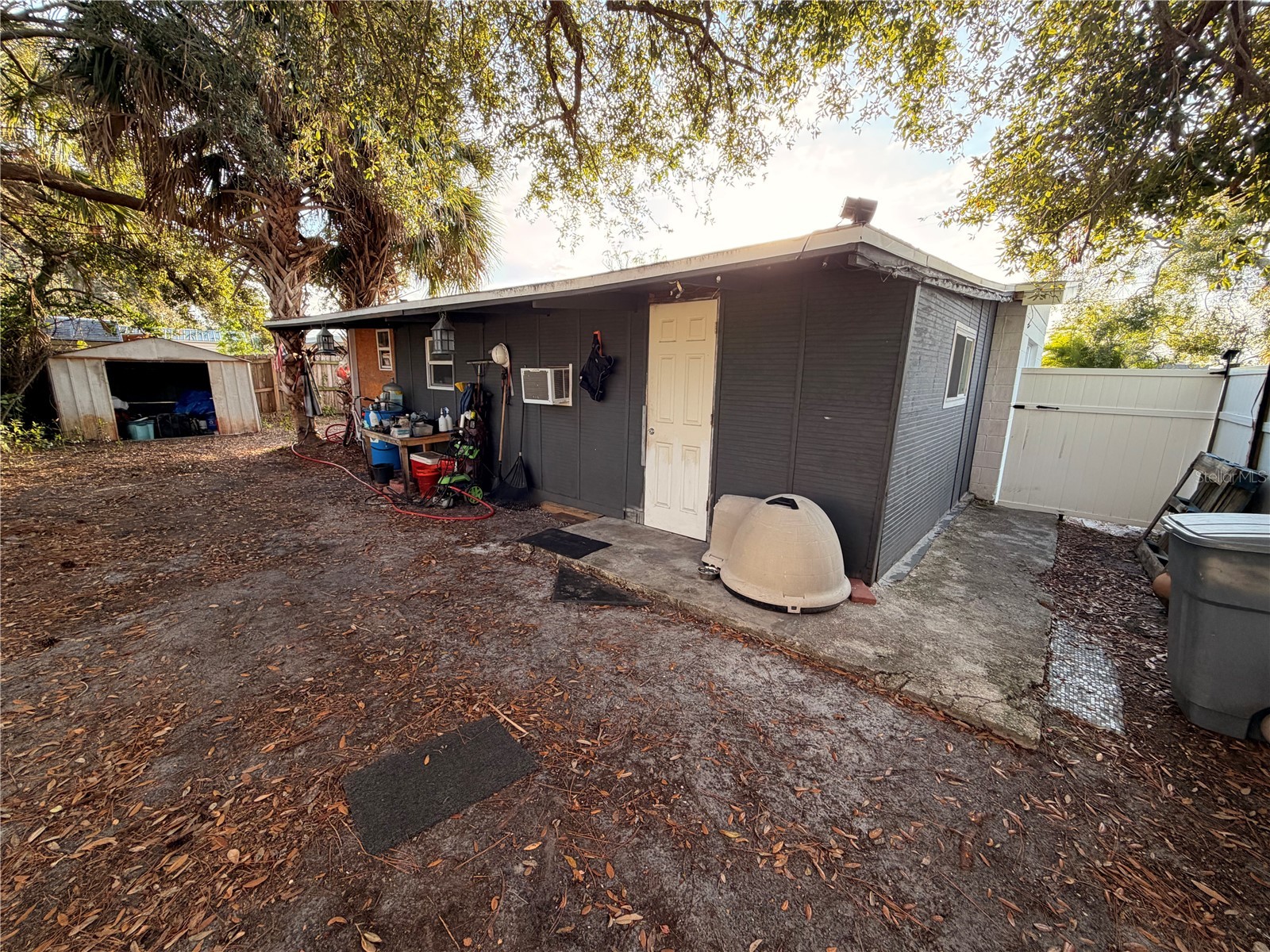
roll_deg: -1.1
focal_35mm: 14
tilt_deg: -11.7
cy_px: 476
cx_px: 635
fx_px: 514
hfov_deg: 102.1
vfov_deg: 85.7
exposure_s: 1/121
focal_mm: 2.22
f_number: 2.2
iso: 64
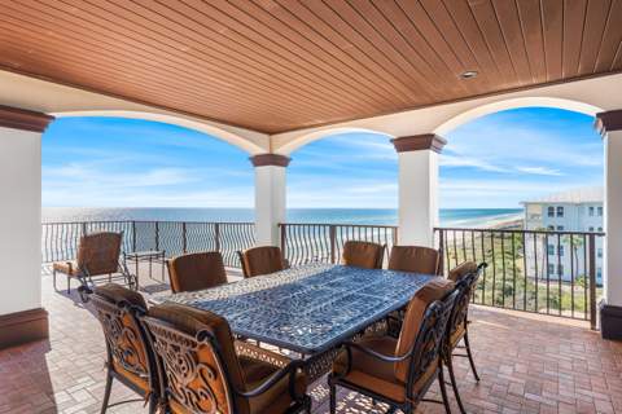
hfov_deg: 90.0
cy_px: 207
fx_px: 311
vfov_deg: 67.4
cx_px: 311
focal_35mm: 18
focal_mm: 18
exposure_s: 1/250
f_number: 8
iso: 250
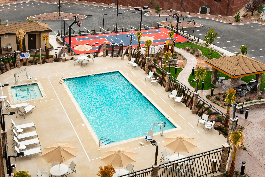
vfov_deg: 28.1
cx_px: 132
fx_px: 353
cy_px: 88
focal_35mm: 48
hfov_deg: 41.1
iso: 250
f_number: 13
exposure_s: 1/100
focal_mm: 48
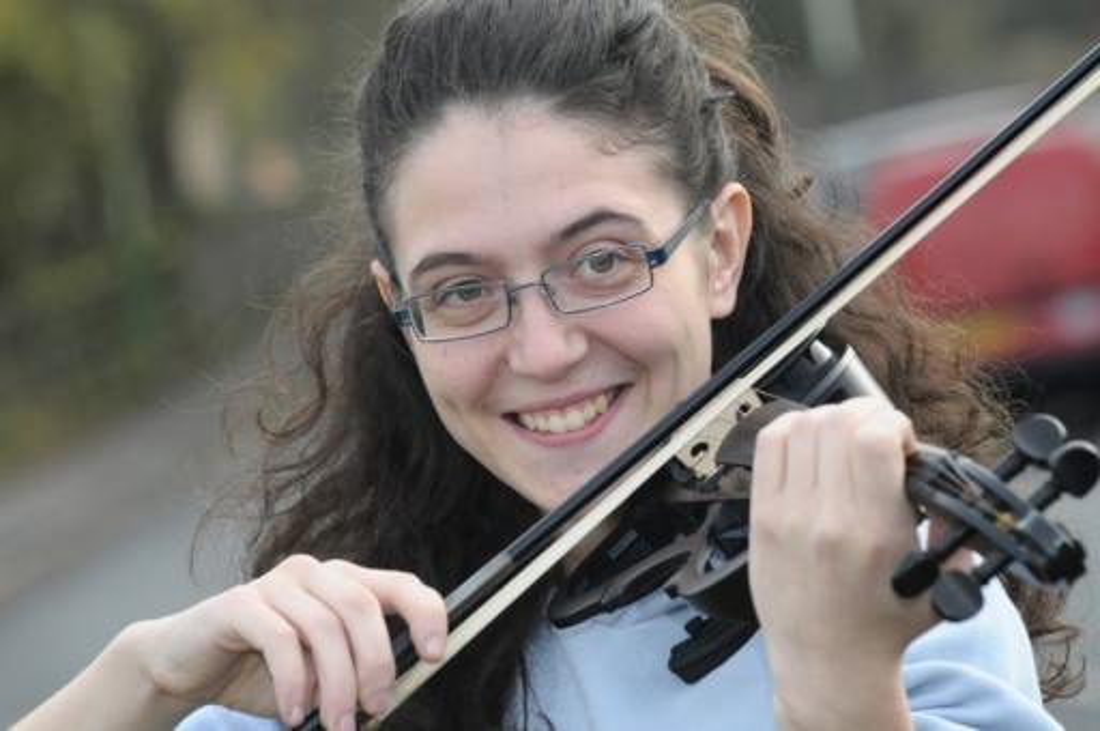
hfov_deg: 7.4
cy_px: 366
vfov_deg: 4.9
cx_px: 550
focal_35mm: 278
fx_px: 8468
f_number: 9
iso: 800
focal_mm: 185
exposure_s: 1/250
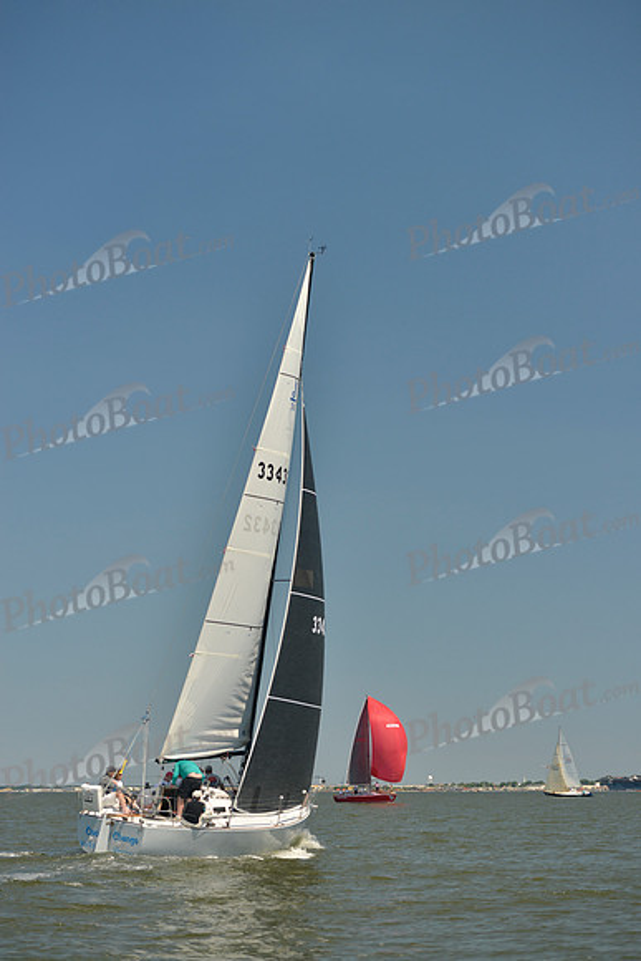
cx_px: 320
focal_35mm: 70
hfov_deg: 19.5
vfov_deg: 28.8
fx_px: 1868
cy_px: 480
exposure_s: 1/1250
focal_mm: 70
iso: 200
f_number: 4
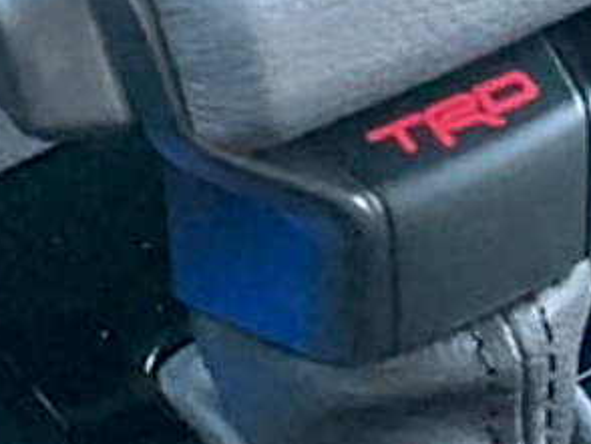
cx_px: 611
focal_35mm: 163
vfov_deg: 9.1
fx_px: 2785
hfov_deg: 12.0
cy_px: 153
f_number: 1.8
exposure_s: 1/60
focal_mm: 3
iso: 500
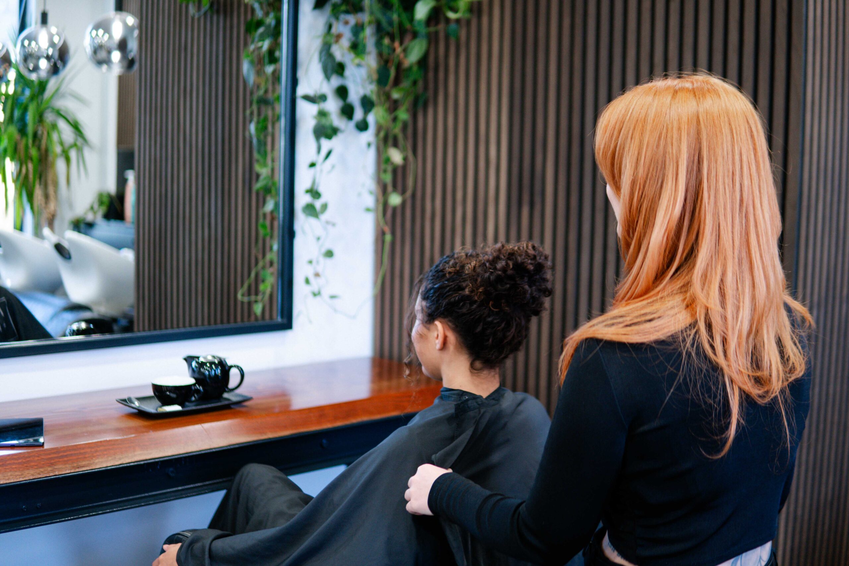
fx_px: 1061
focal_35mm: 45
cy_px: 283
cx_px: 424
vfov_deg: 29.9
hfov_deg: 43.6
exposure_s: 1/250
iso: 250
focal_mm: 30
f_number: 1.4
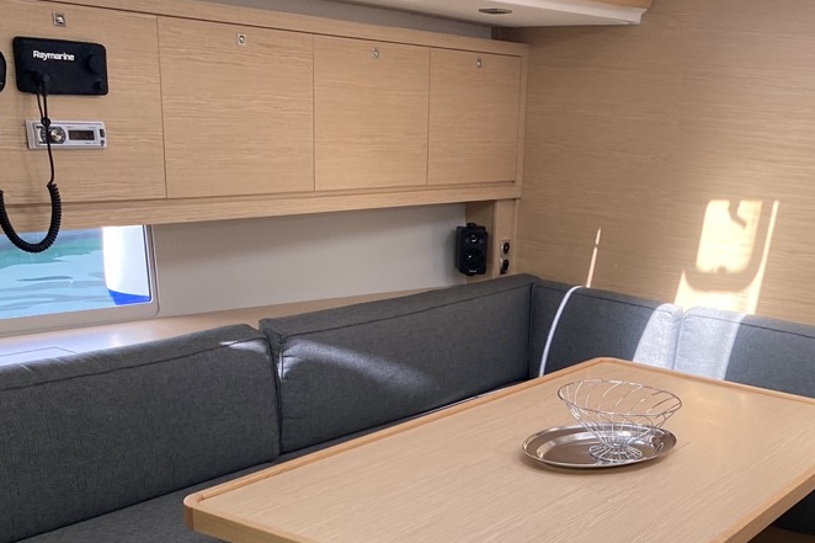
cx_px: 623
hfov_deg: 39.1
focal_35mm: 49
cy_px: 547
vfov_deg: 26.0
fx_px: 1109
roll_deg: -4.7
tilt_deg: -19.9
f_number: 1.8
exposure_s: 1/121
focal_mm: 4.25
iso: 80
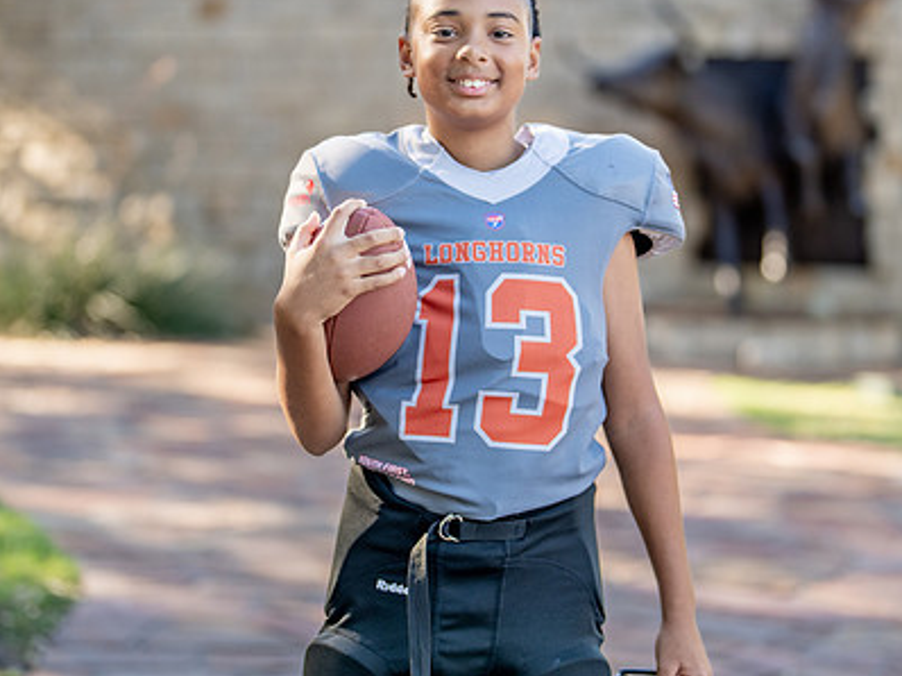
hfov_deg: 22.8
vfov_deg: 17.1
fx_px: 2240
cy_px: 279
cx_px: 520
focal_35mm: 86
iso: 100
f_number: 1.2
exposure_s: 1/800
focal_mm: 50
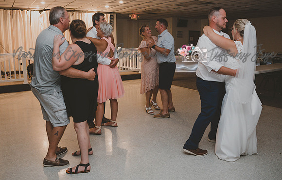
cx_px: 137
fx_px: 229
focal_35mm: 30
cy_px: 74
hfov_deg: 63.2
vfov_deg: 42.8
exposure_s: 1/60
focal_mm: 24
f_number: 4
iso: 2200
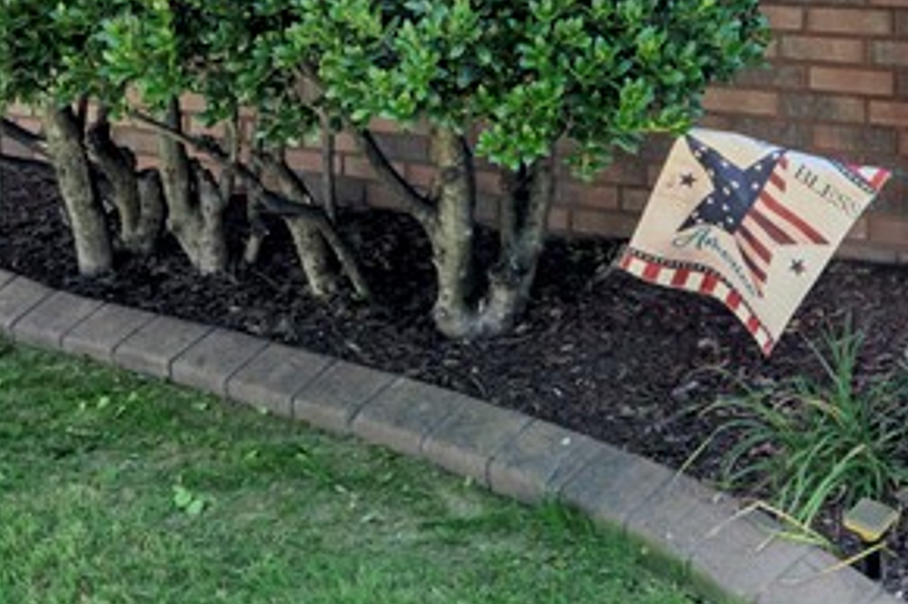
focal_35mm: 60
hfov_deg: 32.6
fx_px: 1512
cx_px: 717
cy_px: -150
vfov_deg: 20.8
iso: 80
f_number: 7.1
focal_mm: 16
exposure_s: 1/50
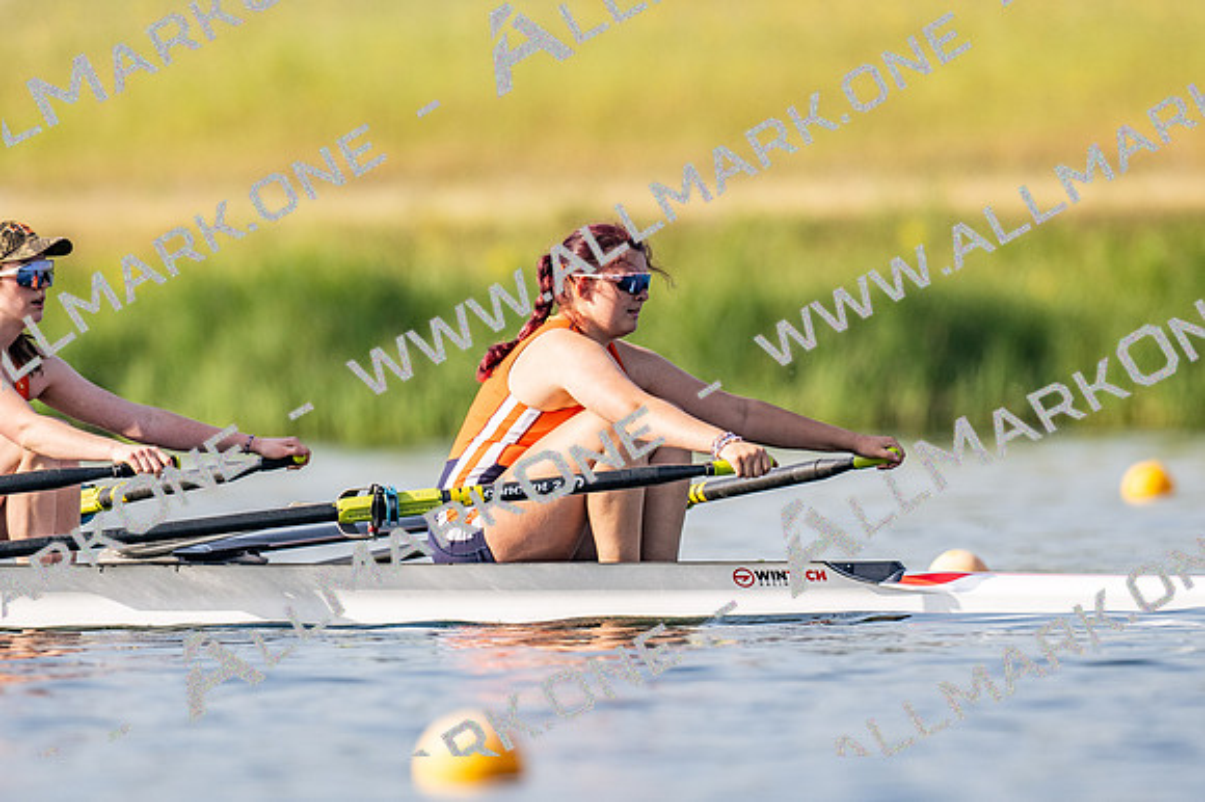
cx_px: 602
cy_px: 401
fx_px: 30107
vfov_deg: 1.5
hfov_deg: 2.3
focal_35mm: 900
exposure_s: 1/2500
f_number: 5
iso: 250
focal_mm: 600
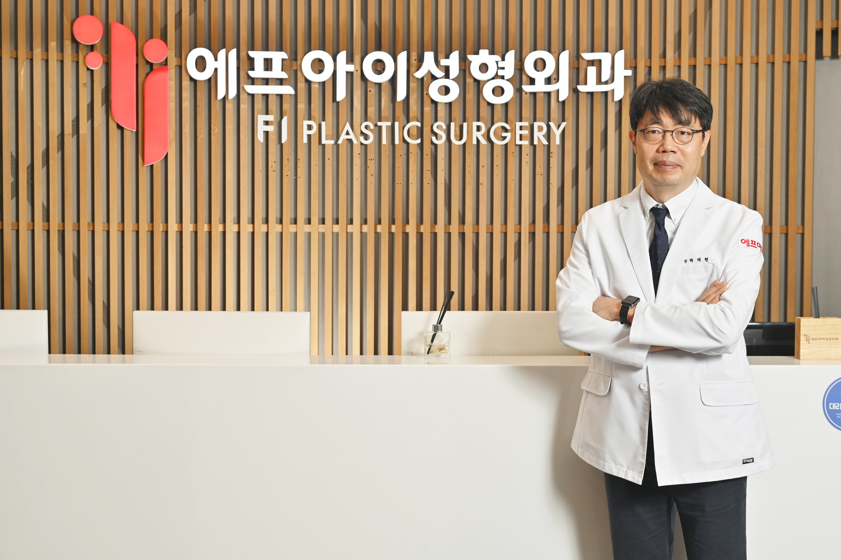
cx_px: 420
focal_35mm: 51
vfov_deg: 26.4
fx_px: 1191
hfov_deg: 38.9
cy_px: 280
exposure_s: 1/125
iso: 100
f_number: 5.6
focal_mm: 51
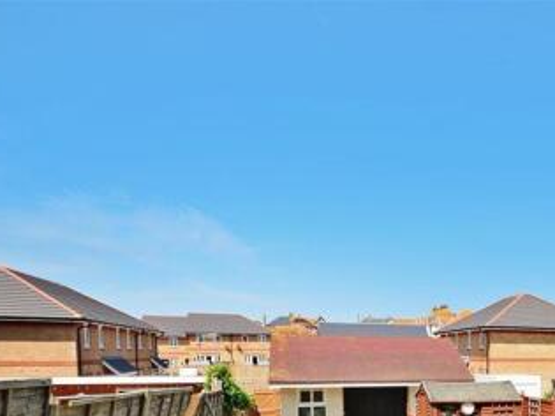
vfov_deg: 39.5
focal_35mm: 33
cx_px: 500
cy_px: 381
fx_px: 529
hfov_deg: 49.3
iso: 200
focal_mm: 11
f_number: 9
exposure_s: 1/200
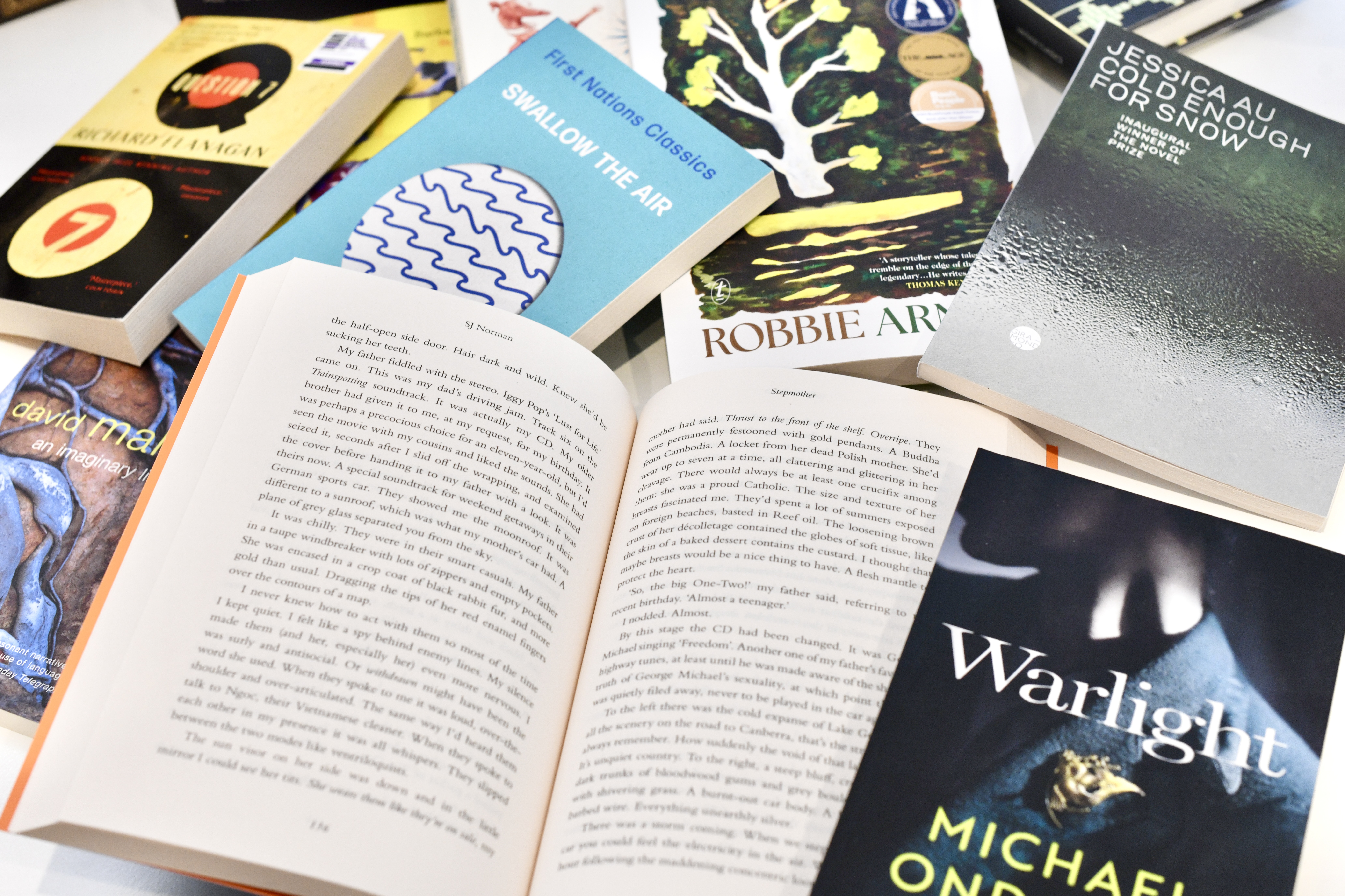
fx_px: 1868
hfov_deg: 39.6
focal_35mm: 50
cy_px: 448
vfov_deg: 27.0
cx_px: 672
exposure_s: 1/80
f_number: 6.3
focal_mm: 50
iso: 1000
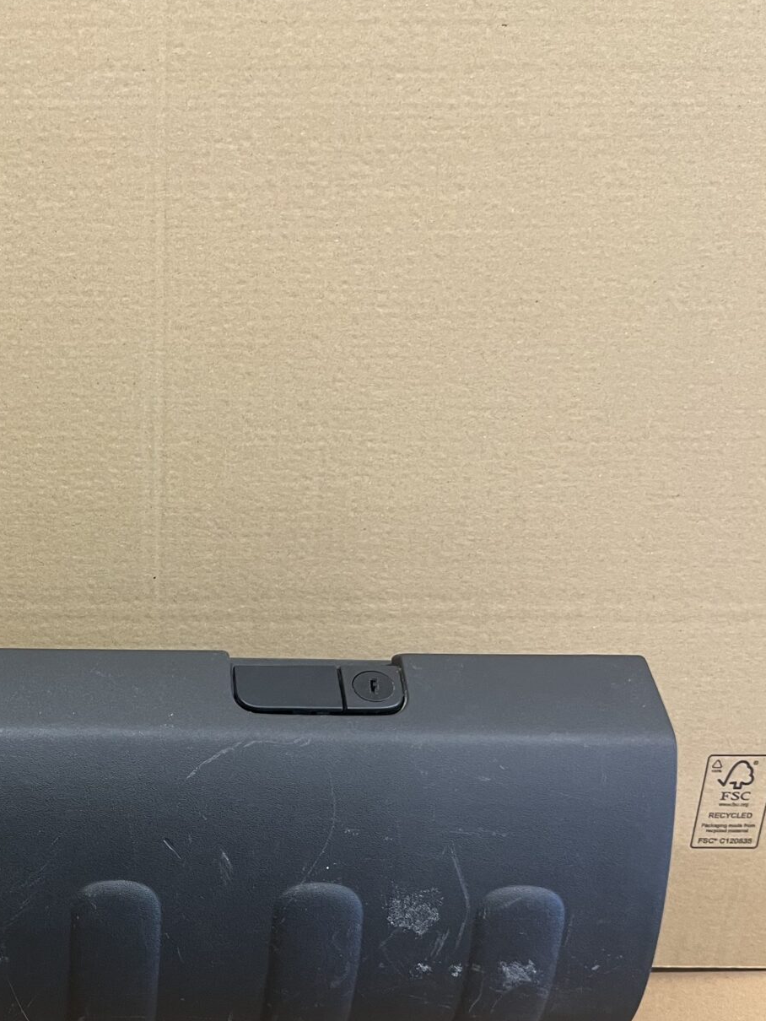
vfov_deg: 41.6
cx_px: 125
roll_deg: +1.4
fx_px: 1298
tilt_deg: -35.5
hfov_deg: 31.8
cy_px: 771
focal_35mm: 44
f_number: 1.6
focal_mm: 5.1
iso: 160
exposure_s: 1/50
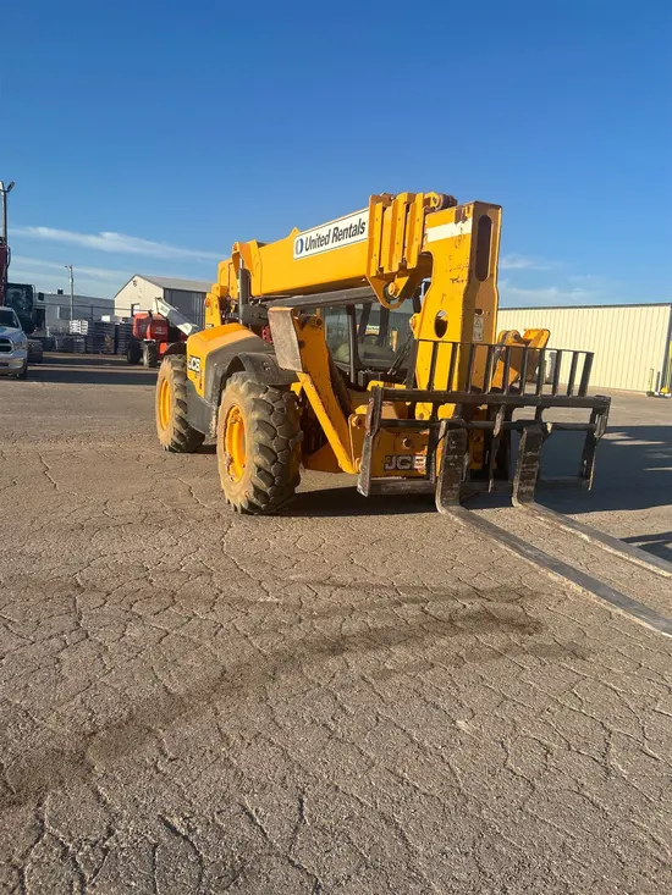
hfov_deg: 53.1
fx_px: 673
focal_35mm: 26
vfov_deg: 67.3
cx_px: 336
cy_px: 448
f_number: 1.5
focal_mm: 5.7
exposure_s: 1/2994
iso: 50
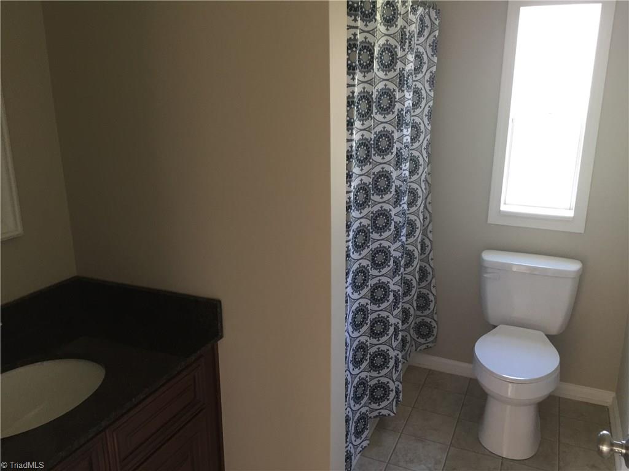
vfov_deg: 48.2
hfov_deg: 61.7
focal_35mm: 29
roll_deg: -0.2
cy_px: 236
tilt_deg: -15.3
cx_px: 314
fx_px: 527
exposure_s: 1/30
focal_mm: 4.15
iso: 100
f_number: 2.2
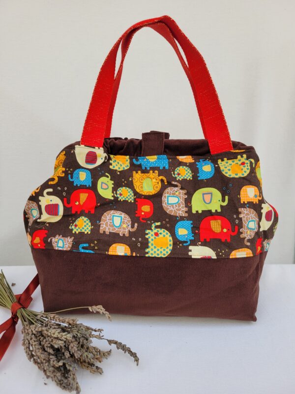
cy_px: 197
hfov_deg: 53.1
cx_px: 148
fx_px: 295
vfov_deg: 67.3
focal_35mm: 26
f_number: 1.8
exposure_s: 1/978
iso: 40
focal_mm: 5.4
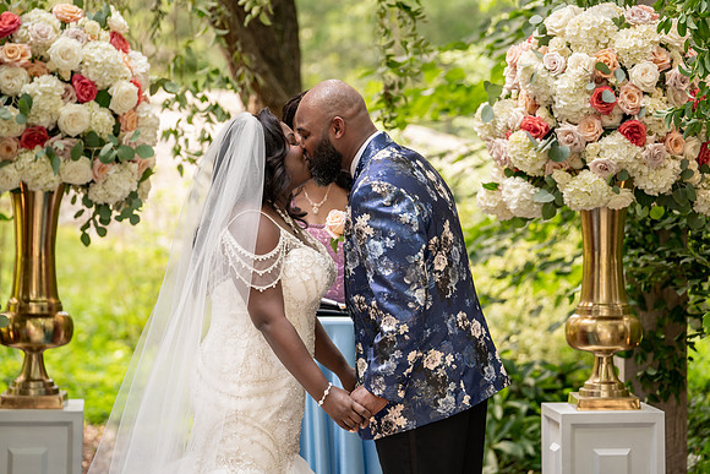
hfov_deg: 15.0
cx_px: 363
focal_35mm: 137
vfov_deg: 10.1
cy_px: 232
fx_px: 2693
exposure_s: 1/200
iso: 640
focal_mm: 133
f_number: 4
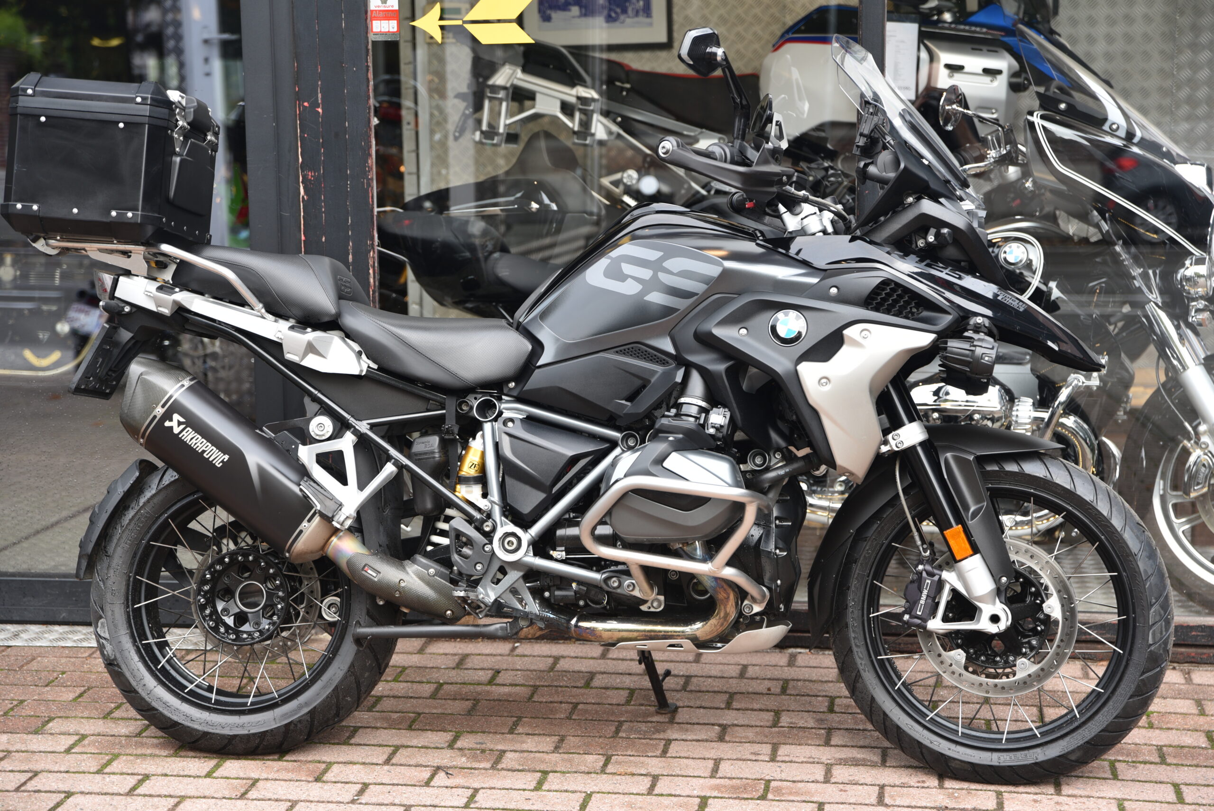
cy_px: 406
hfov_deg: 30.9
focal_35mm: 65
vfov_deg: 20.9
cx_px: 607
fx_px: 2193
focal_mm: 65
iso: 100
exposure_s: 1/60
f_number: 3.5
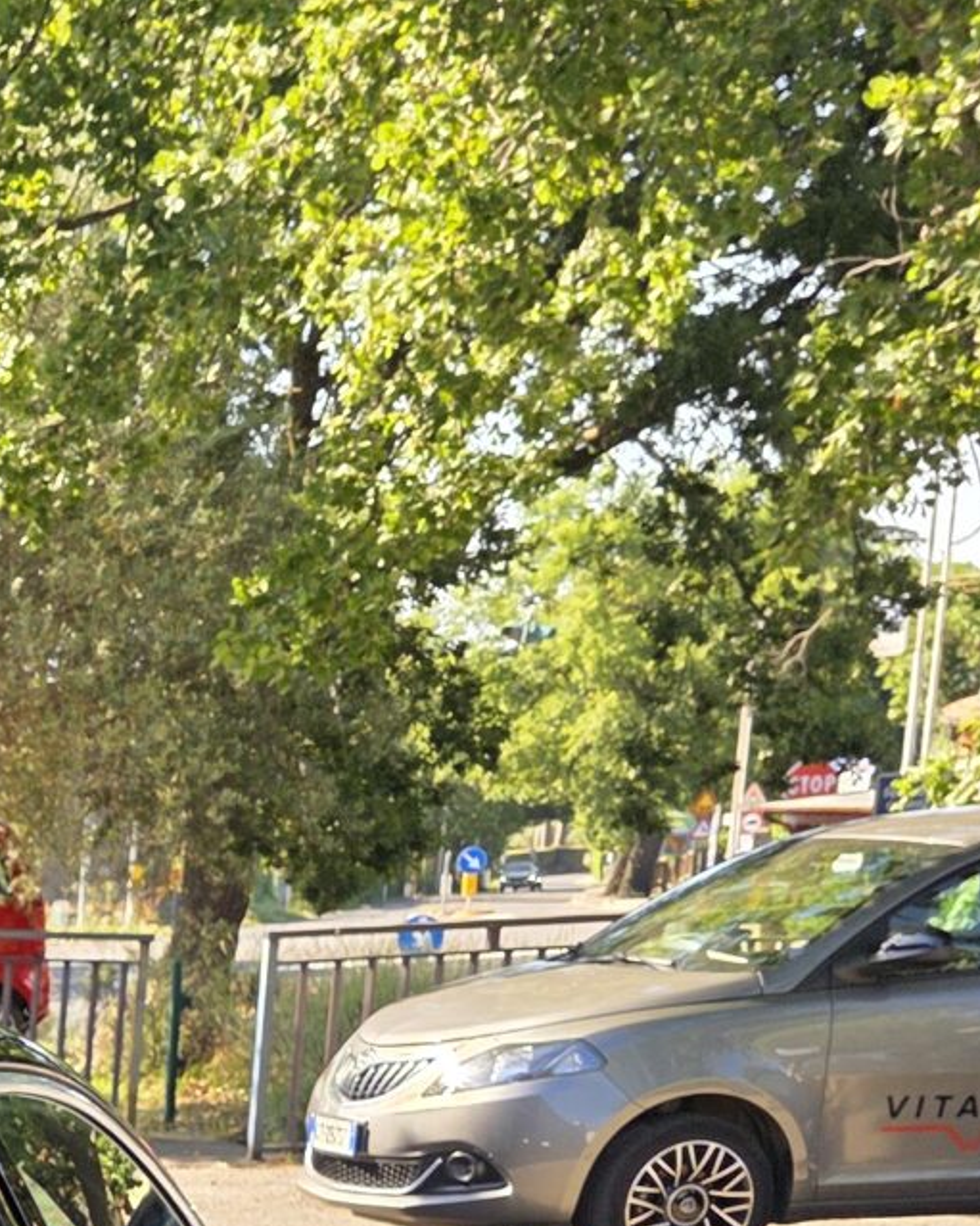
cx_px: -1124
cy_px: 1807
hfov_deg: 13.8
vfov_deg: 18.9
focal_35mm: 90
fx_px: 3264
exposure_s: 1/359
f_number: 1.7
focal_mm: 6.3
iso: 32
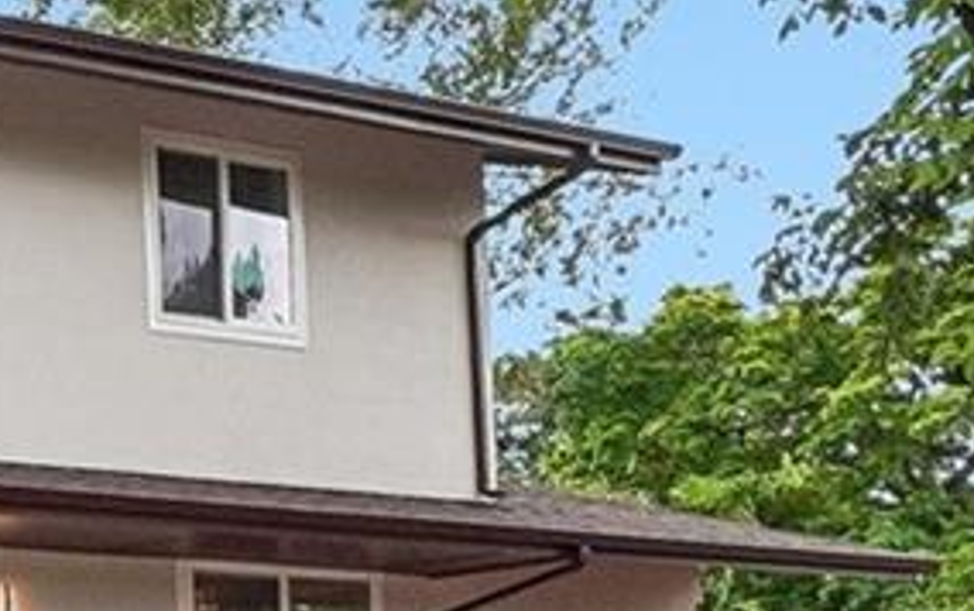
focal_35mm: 86
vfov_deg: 14.8
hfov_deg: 18.6
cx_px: -792
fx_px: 2285
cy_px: 673
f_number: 8
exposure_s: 1/125
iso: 100
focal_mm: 10
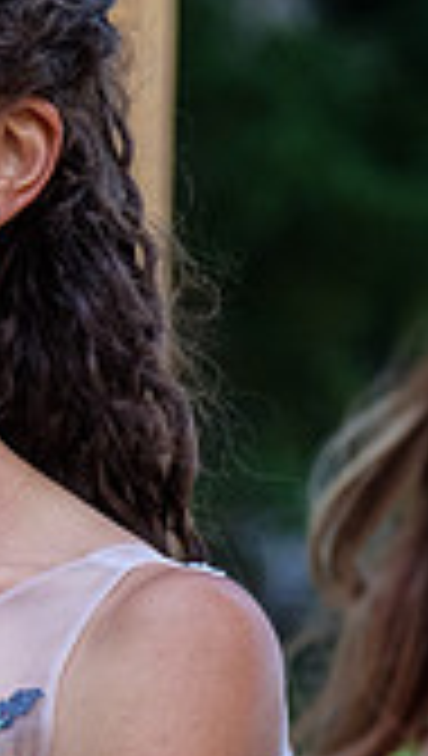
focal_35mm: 672
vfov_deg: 3.2
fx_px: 13504
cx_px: -482
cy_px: 434
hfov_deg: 1.8
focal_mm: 124.3
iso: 1000
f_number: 3.6
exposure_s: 1/160
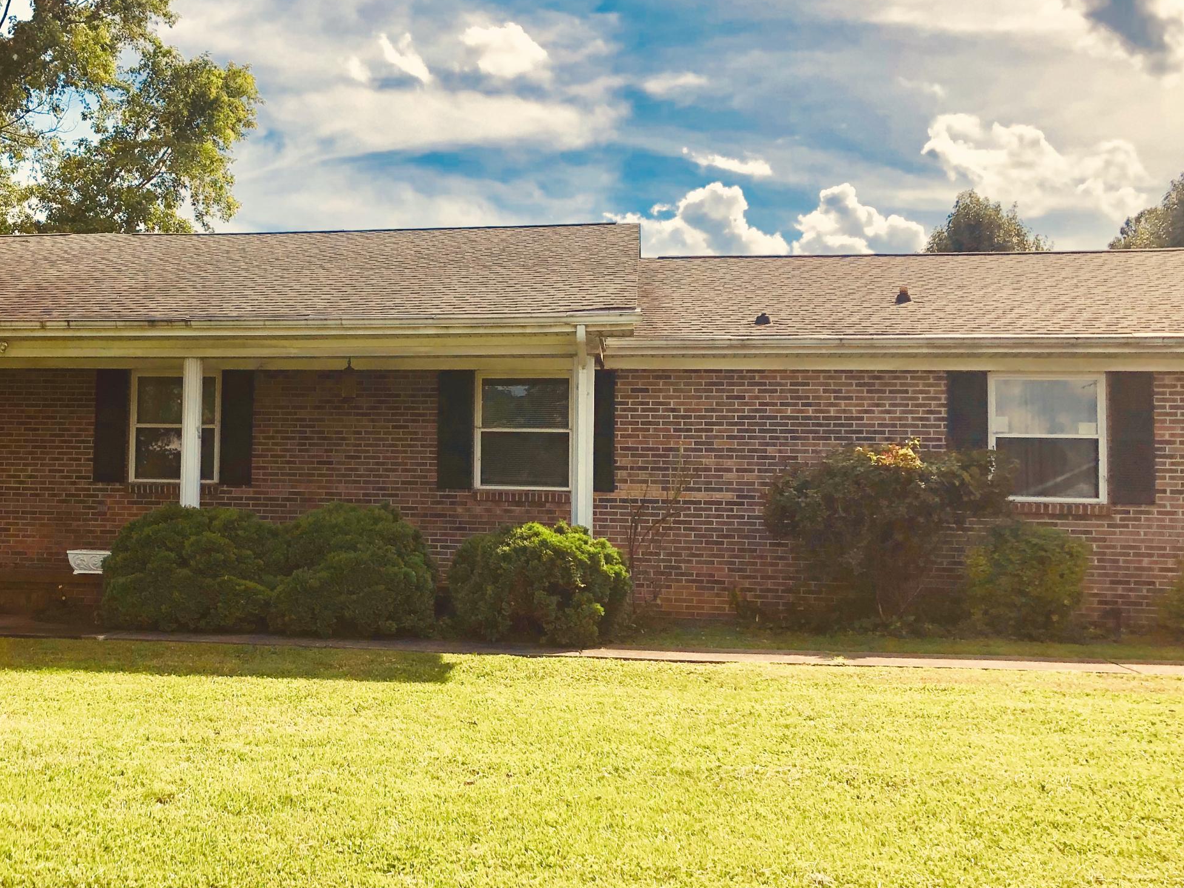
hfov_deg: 42.7
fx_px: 1471
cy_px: 441
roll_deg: -1.4
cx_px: 314
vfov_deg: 33.6
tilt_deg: +3.2
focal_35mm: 43
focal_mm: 3.99
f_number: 1.8
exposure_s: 1/2288
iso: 20
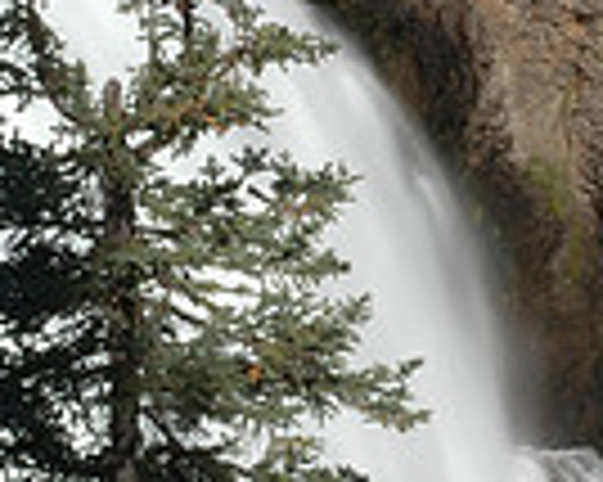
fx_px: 4137
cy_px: 432
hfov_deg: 8.3
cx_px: 252
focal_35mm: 232
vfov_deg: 6.6
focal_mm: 38
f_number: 29
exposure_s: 1/5
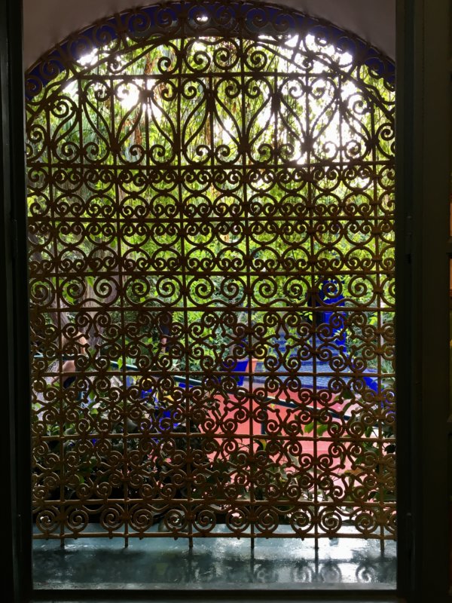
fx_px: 505
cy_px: 302
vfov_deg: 61.7
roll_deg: -0.1
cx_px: 226
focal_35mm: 29
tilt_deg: -1.2
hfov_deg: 48.2
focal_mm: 4.15
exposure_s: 1/33
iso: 40
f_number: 2.2
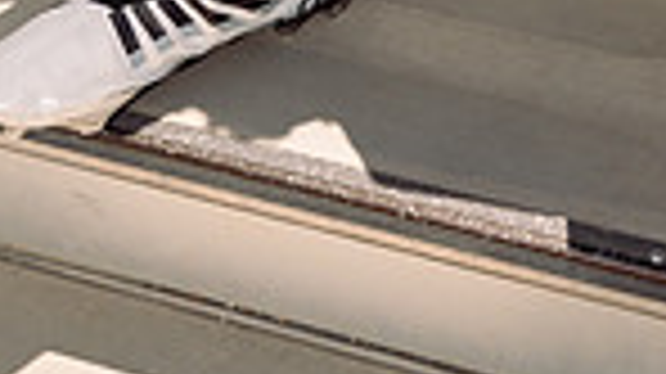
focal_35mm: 105
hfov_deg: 20.2
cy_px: -617
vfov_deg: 9.7
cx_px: 522
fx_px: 1853
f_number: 6.3
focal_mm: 33
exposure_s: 1/250
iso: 64
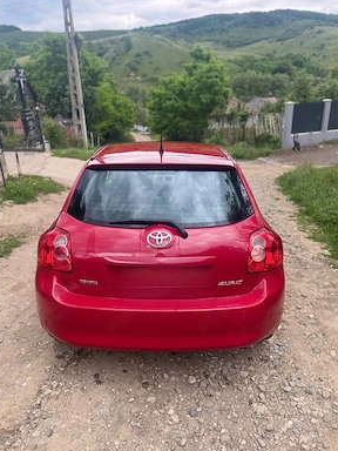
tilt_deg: -21.6
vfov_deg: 69.4
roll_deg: +1.8
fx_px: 325
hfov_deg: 54.9
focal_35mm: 25
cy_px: 224
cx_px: 168
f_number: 1.78
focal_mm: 6.76
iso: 80
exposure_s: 1/298
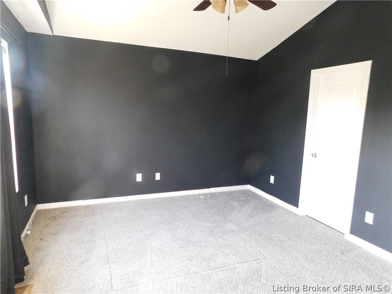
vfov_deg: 58.9
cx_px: 196
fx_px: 260
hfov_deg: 73.9
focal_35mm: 23
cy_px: 147
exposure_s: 1/20
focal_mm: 4
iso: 400
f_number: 3
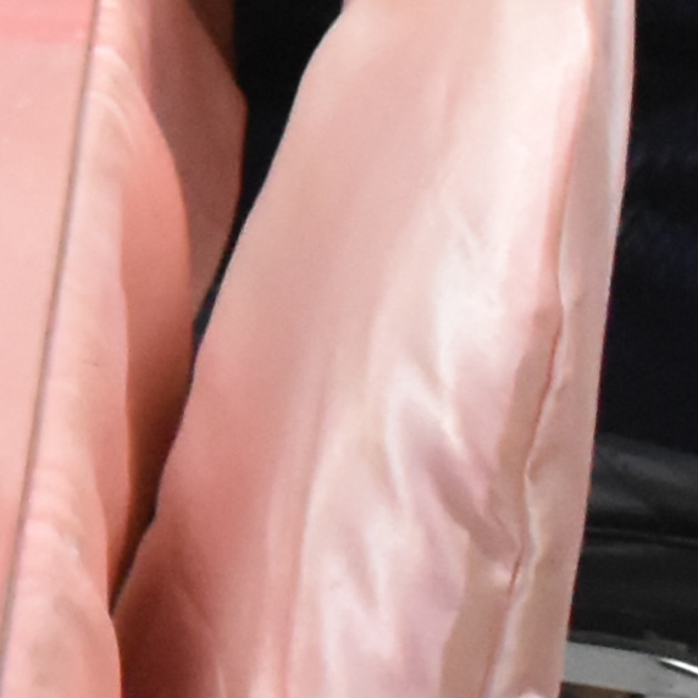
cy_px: -577
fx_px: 7014
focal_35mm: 307
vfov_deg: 5.6
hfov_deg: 5.4
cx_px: -1368
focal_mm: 23
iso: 3200
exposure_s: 1/160
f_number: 6.3
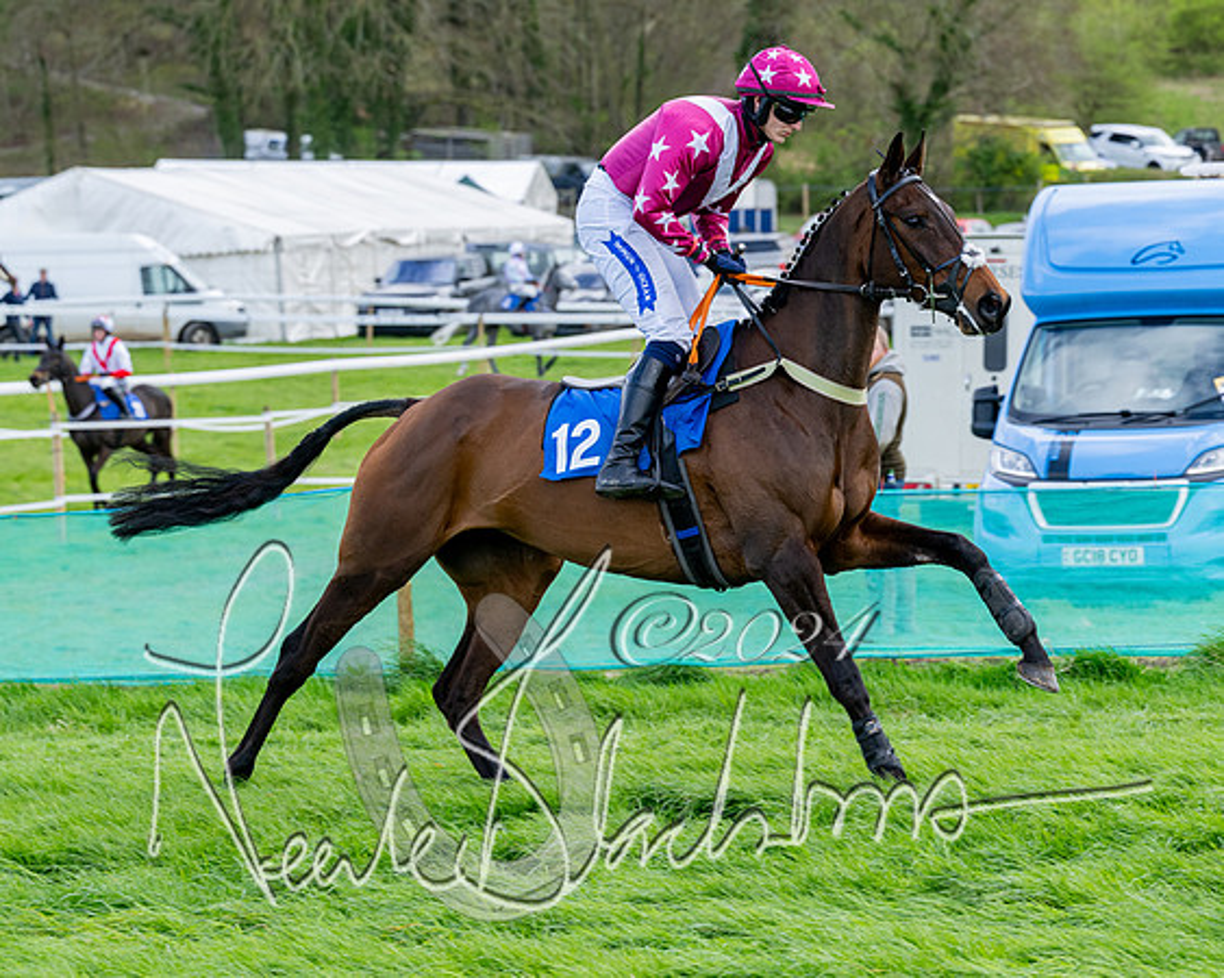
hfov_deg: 14.2
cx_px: 713
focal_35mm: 135
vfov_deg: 11.4
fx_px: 4896
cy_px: 502
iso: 400
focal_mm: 105
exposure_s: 1/800
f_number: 5
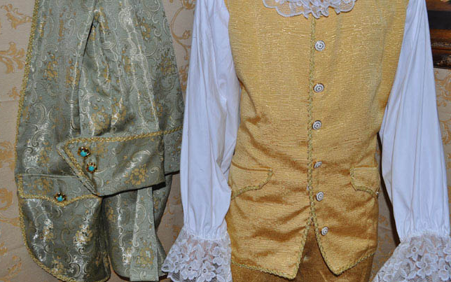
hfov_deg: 59.5
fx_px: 393
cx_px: 249
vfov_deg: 39.5
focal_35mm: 32
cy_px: 141
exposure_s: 1/30
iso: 200
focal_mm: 18
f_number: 5.6
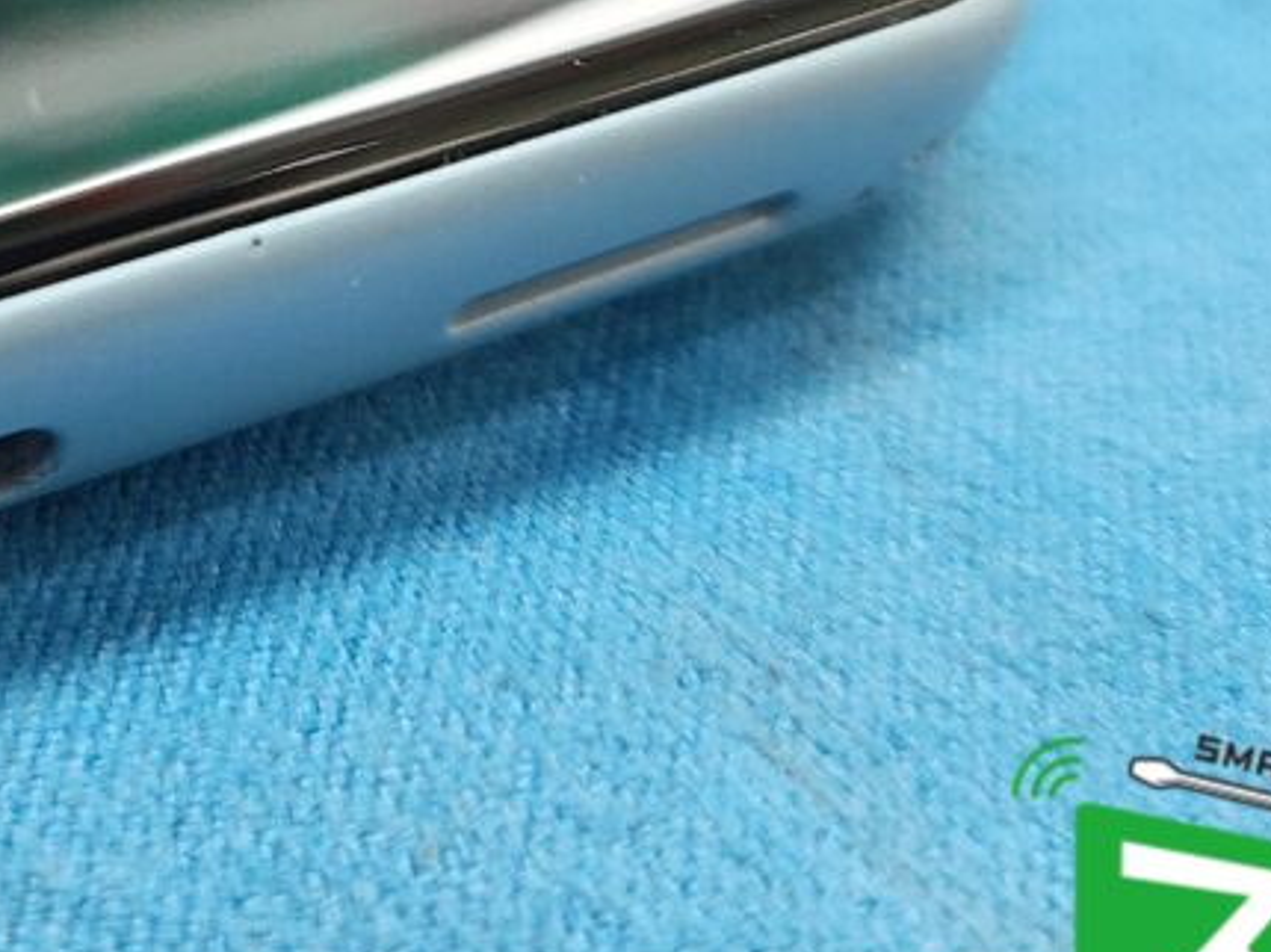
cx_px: 136
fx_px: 2532
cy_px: -111
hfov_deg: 27.2
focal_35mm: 69
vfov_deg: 20.3
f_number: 1.8
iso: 200
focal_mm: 5.4
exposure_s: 1/60
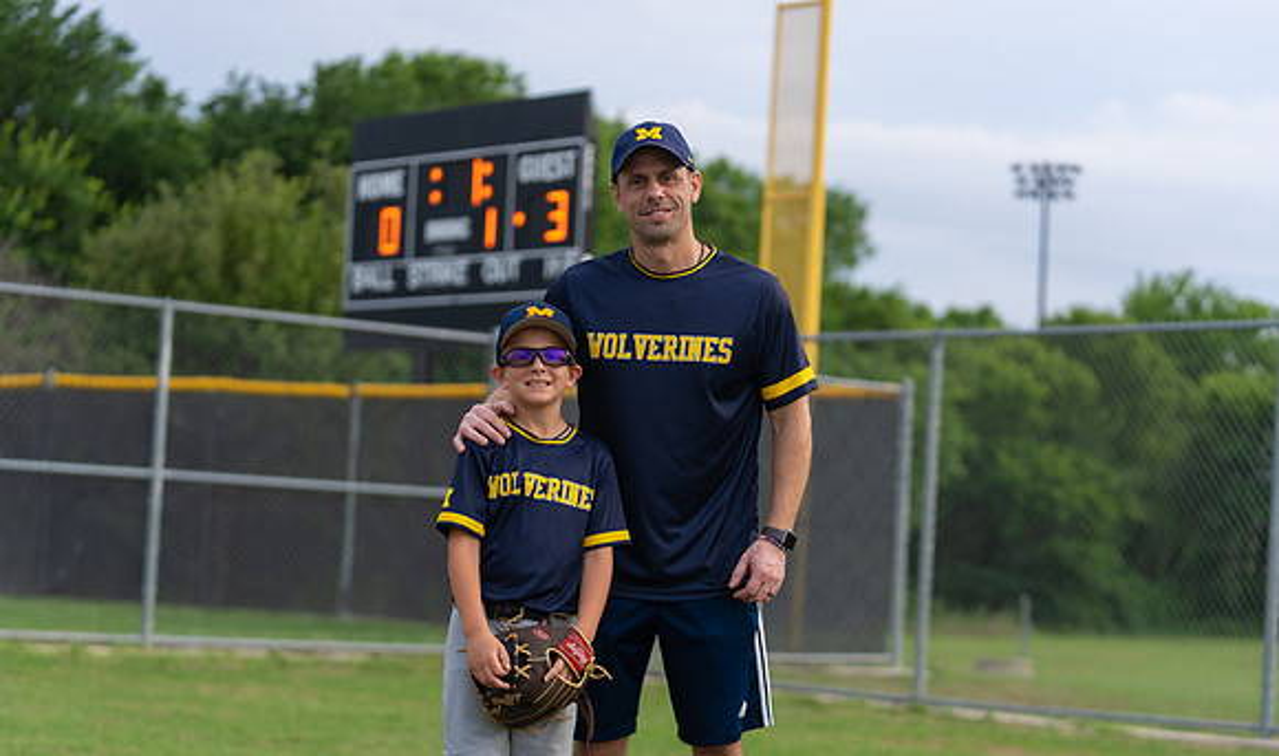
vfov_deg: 14.8
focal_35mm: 85
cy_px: 426
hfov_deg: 24.8
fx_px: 2912
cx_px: 640
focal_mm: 82
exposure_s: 1/320
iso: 250
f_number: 2.8
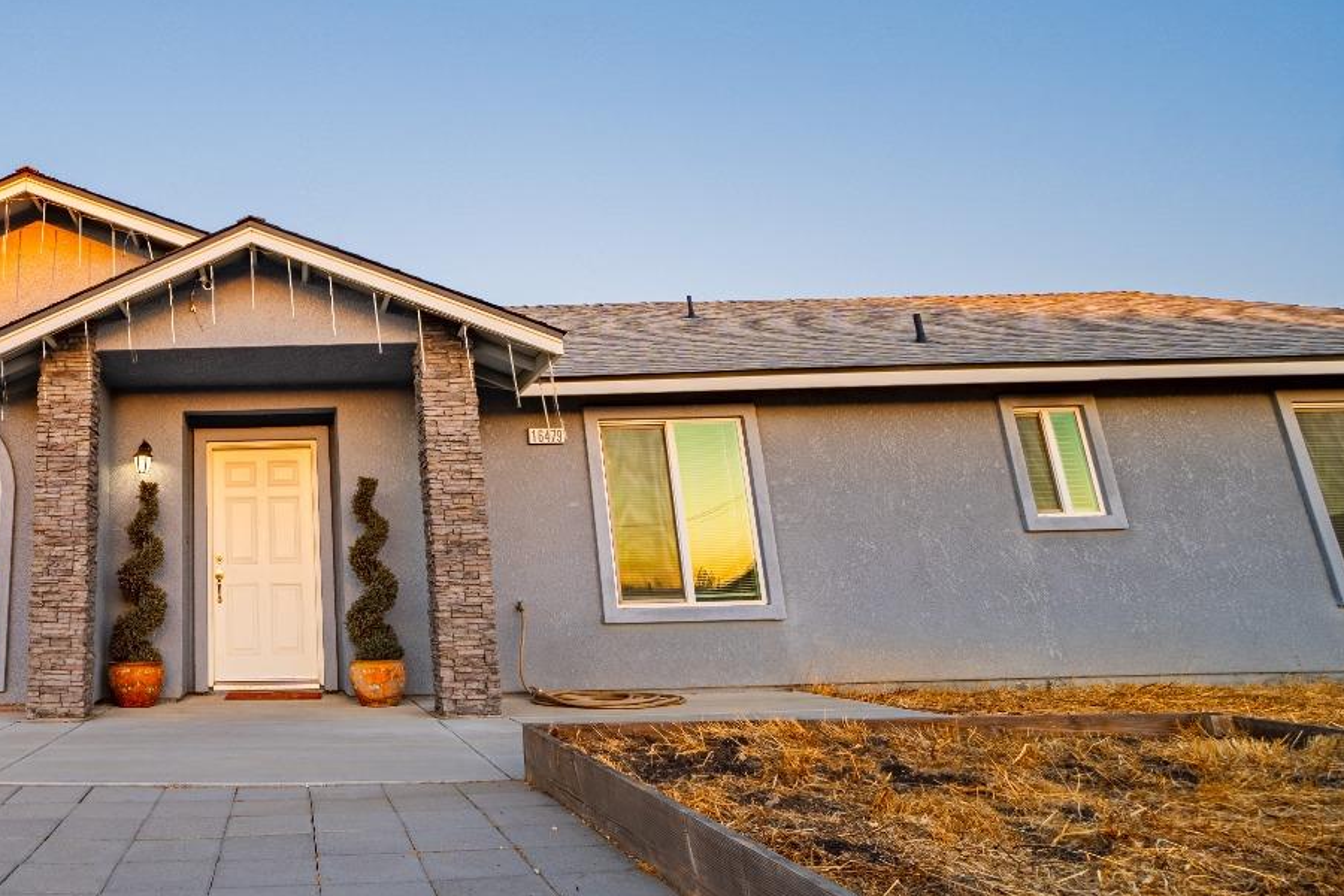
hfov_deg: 64.4
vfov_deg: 50.5
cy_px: 308
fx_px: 933
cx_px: 246
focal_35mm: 25
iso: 100
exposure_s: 1/800
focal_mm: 10
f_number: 7.1
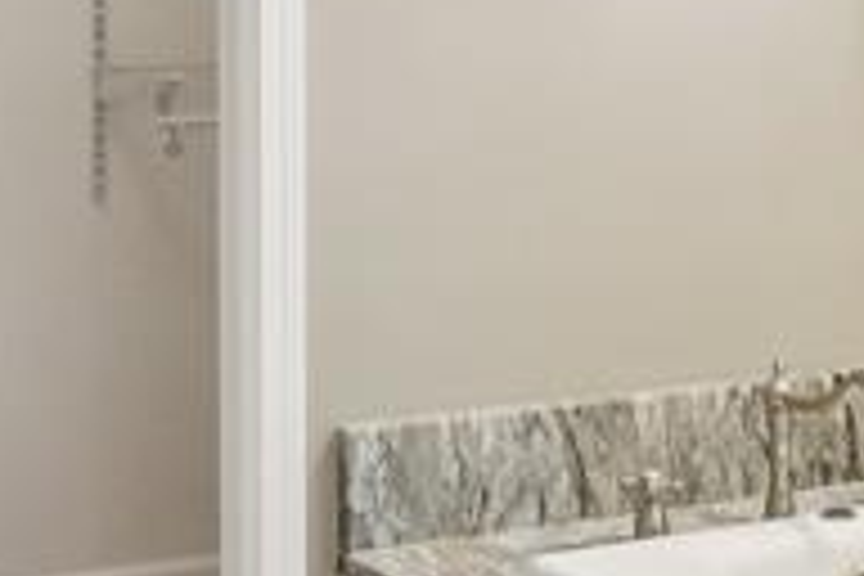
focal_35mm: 80
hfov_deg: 24.7
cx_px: 112
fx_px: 1920
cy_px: -40
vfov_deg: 16.6
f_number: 8
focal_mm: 10
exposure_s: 1/30
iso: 1250
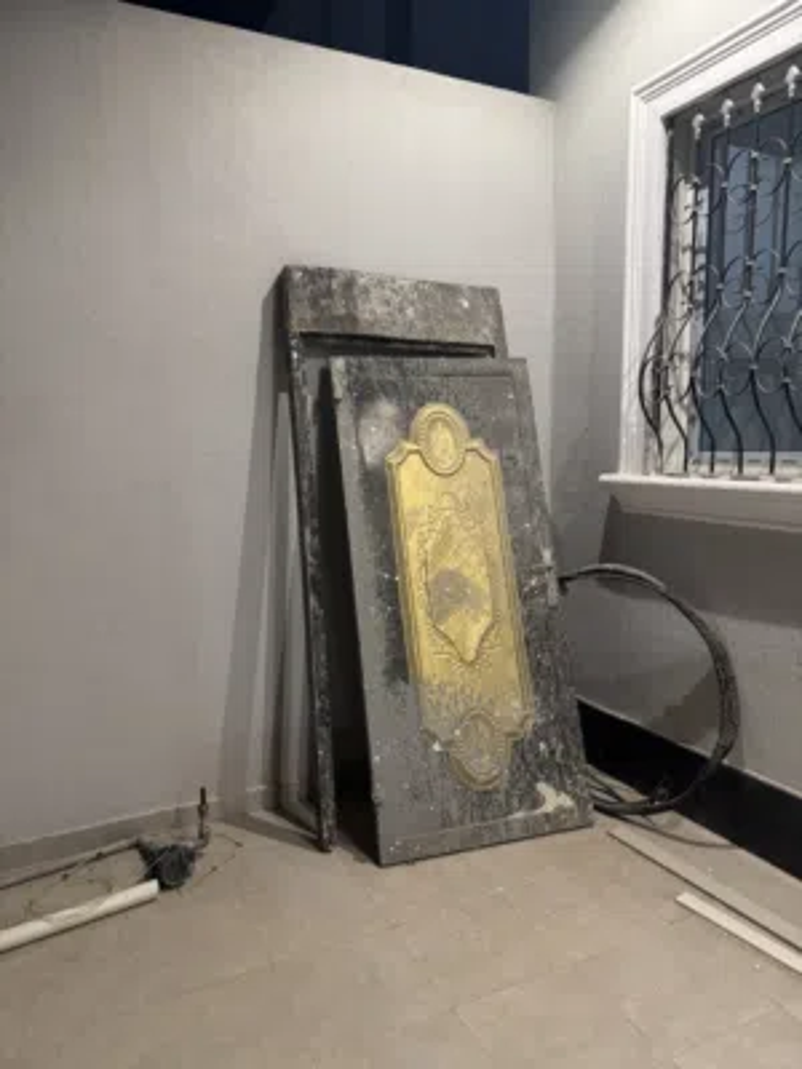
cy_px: 534
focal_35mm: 24
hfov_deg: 56.8
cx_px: 401
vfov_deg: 71.6
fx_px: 741
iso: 500
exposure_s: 1/60
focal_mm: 6.76
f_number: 1.78
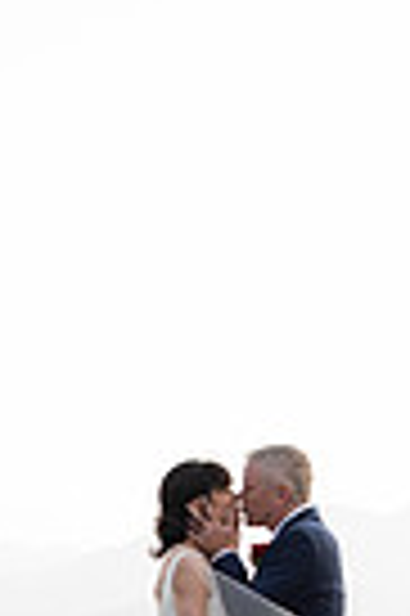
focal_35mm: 164
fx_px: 2809
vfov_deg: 12.1
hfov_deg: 8.3
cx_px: 288
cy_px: 850
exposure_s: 1/500
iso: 160
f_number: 4
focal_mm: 50
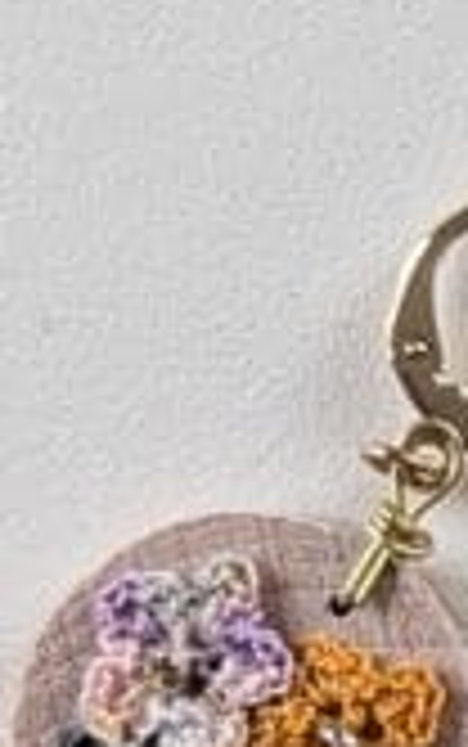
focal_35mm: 122
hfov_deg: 10.0
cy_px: 610
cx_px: 918
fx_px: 2485
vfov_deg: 16.9
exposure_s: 1/65.8
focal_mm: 6.81
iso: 76
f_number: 1.85
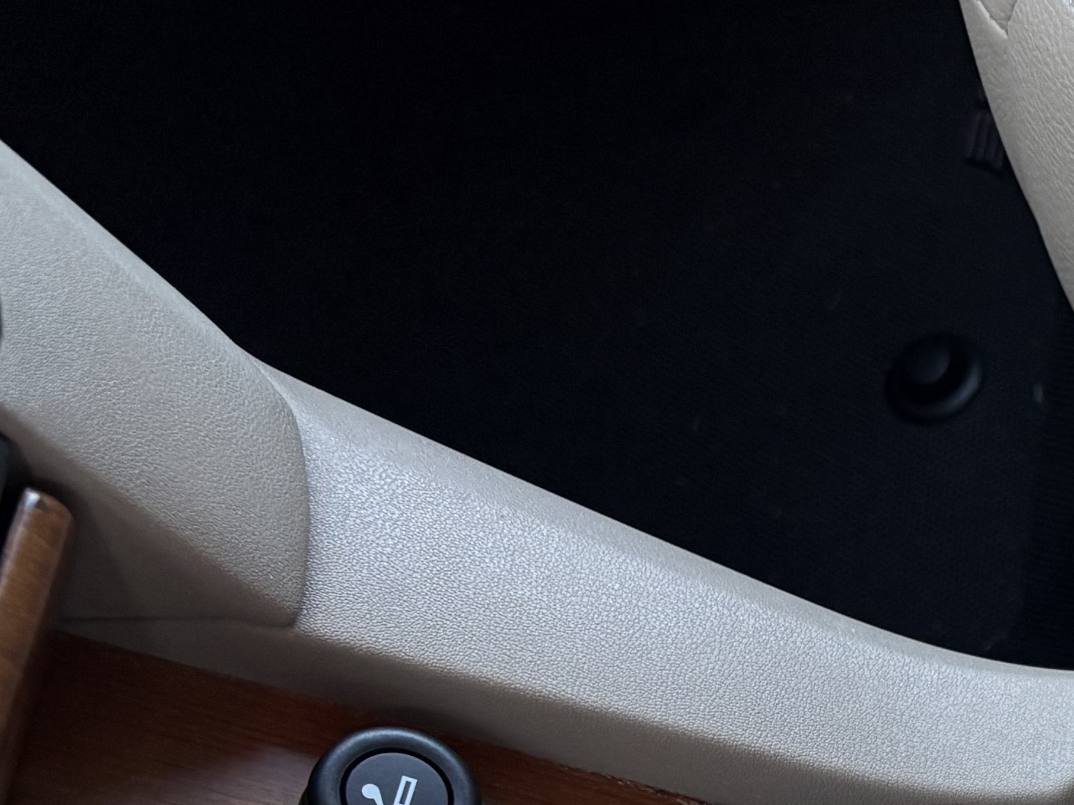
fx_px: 2544
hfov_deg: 20.8
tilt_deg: -66.4
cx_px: 1545
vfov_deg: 16.7
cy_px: 1129
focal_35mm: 82
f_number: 1.6
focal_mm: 5.96
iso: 125
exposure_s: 1/81
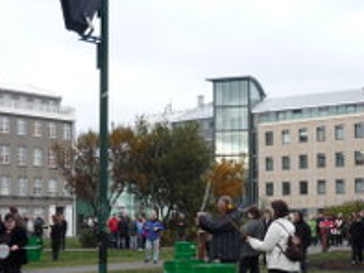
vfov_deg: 21.6
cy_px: 231
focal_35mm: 67
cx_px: 168
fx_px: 705
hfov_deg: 28.9
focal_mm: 5.5
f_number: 2.8
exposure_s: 1/50
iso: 100
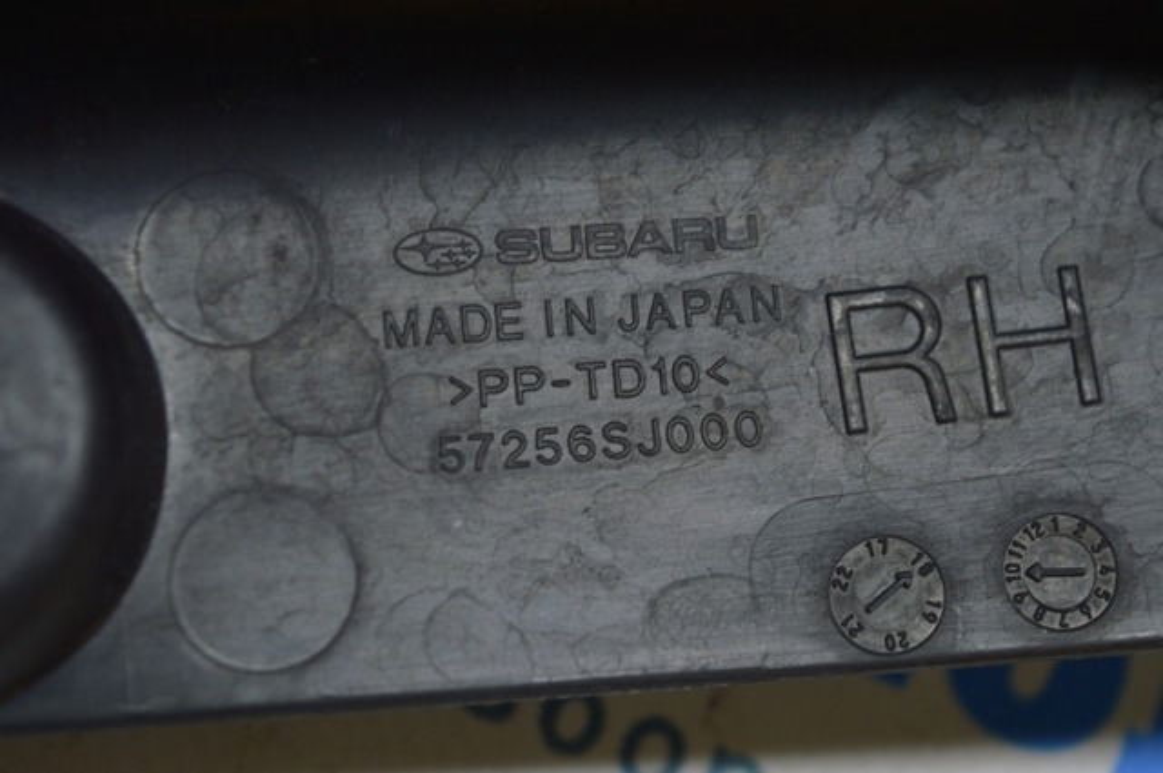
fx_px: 2662
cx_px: 582
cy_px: 386
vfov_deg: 16.5
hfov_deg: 24.6
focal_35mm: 82
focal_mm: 55
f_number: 5.6
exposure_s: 1/40
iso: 400
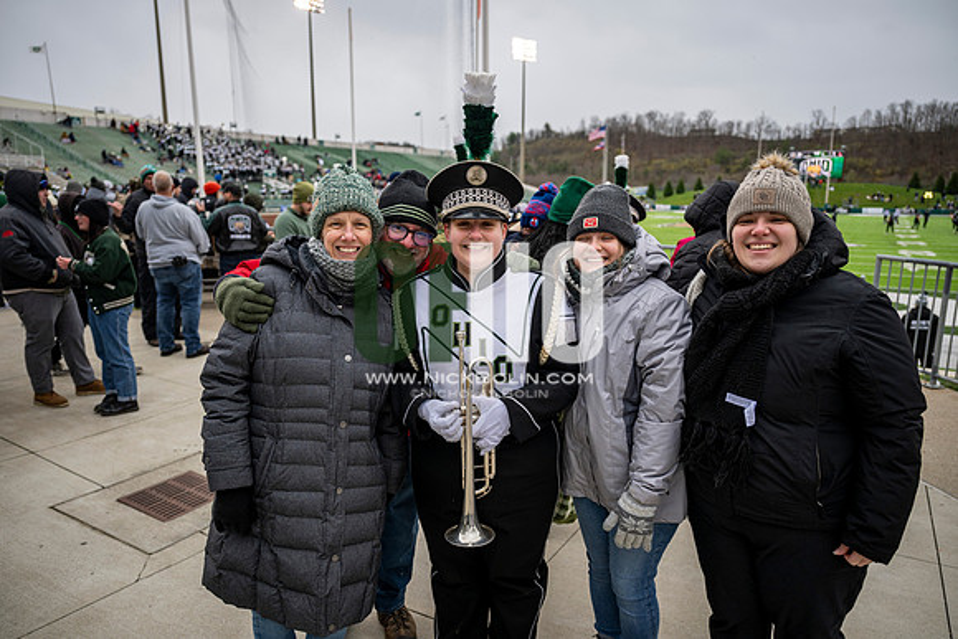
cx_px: 479
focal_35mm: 24
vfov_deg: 53.2
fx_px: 639
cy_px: 320
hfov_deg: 73.7
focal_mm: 24
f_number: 2.8
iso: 160
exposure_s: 1/500
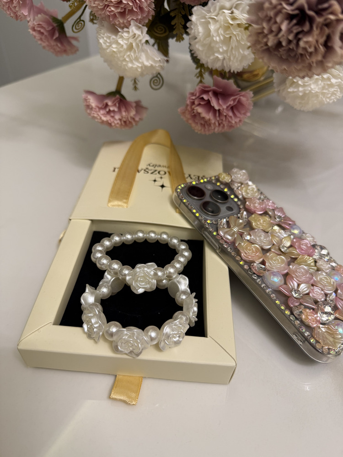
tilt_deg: -40.3
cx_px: 172
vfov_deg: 71.6
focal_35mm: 24
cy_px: 228
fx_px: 317
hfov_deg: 56.8
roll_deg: -1.7
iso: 125
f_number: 1.78
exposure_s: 1/50
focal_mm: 6.76
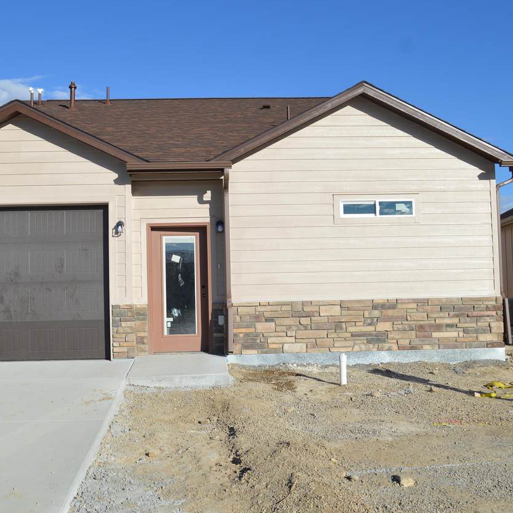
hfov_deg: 39.1
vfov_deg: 39.2
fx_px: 721
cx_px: 221
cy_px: 254
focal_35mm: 43
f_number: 7.1
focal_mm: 22
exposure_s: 1/400
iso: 100
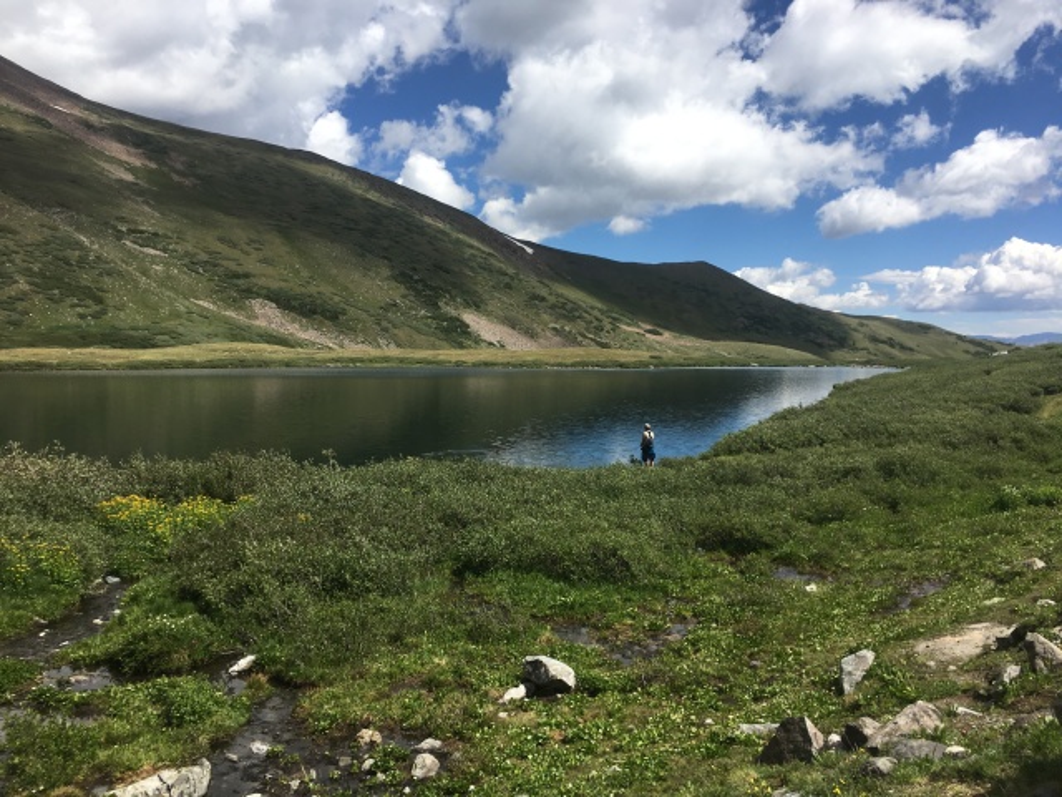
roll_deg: -0.1
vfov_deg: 48.2
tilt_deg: -2.9
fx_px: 890
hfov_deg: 61.7
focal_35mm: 29
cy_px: 398
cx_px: 531
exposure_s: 1/2137
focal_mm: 4.15
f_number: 2.2
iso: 25
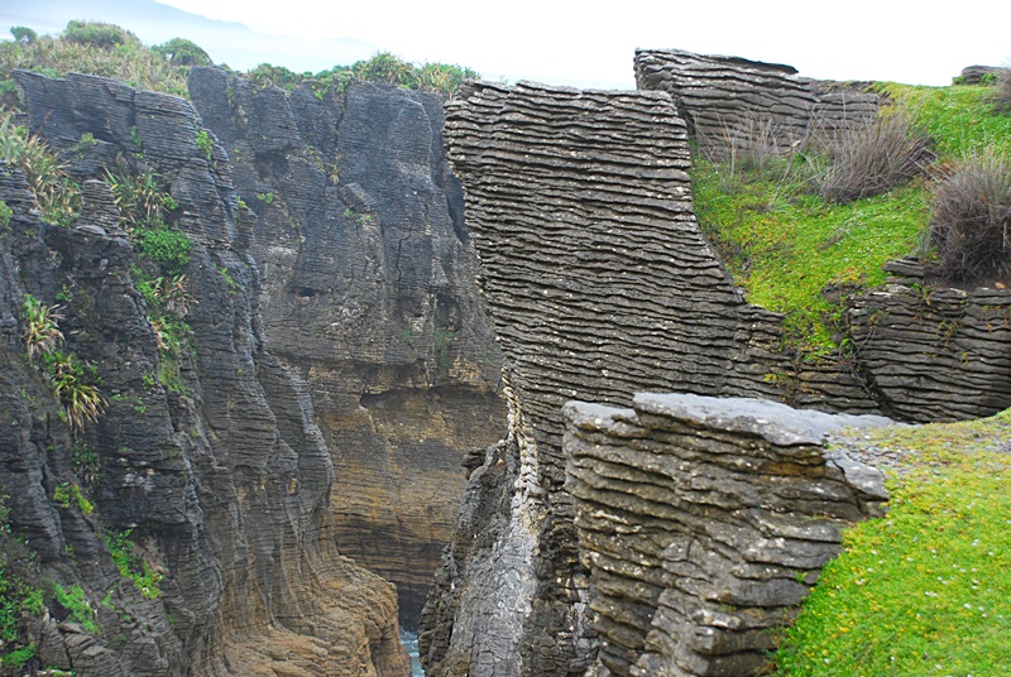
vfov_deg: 25.8
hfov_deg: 37.8
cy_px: 338
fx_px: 1477
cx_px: 506
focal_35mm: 52
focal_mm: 35
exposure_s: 1/100
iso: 400
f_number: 4.5
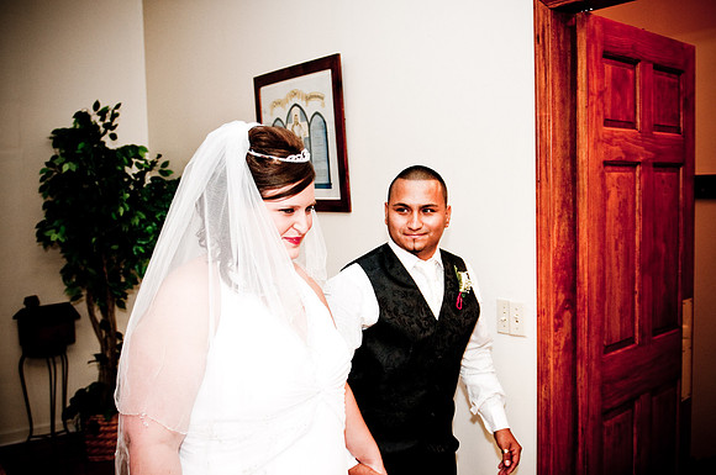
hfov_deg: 53.2
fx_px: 715
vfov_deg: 36.8
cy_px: 238
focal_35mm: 36
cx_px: 358
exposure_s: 1/60
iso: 200
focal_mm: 24
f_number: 2.8
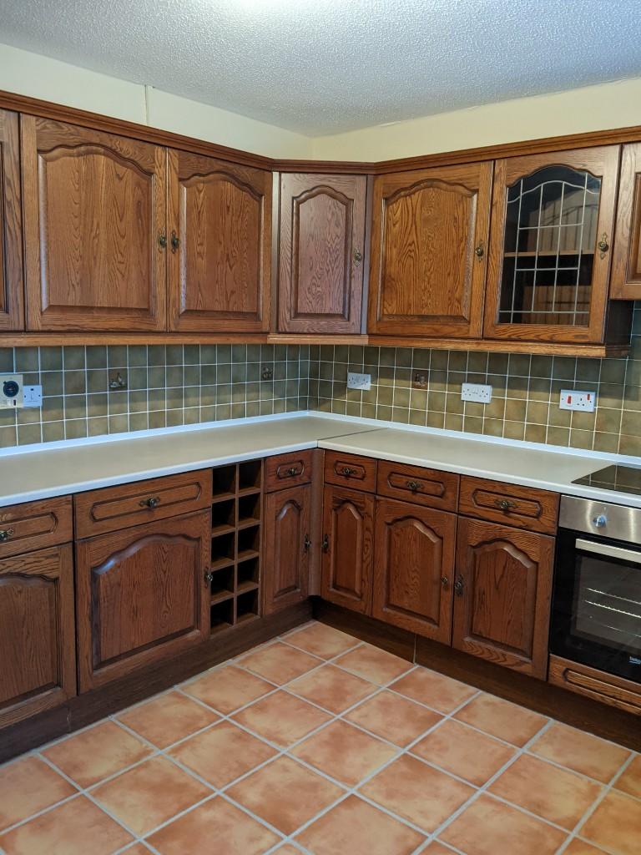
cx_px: 320
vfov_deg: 65.3
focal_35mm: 27
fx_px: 667
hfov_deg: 51.4
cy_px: 428
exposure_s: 1/25
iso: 252
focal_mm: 4.44
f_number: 1.8
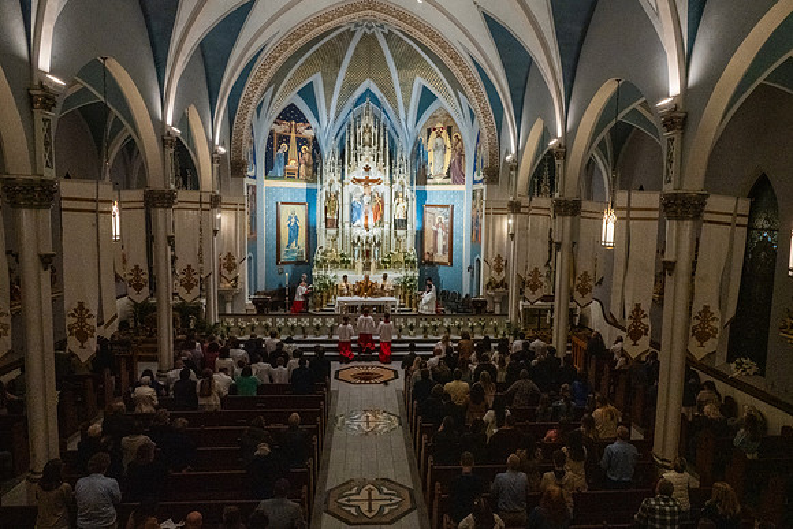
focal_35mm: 26
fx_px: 573
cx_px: 415
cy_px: 266
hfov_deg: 69.4
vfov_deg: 49.6
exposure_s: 1/60
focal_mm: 24
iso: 5000
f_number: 16
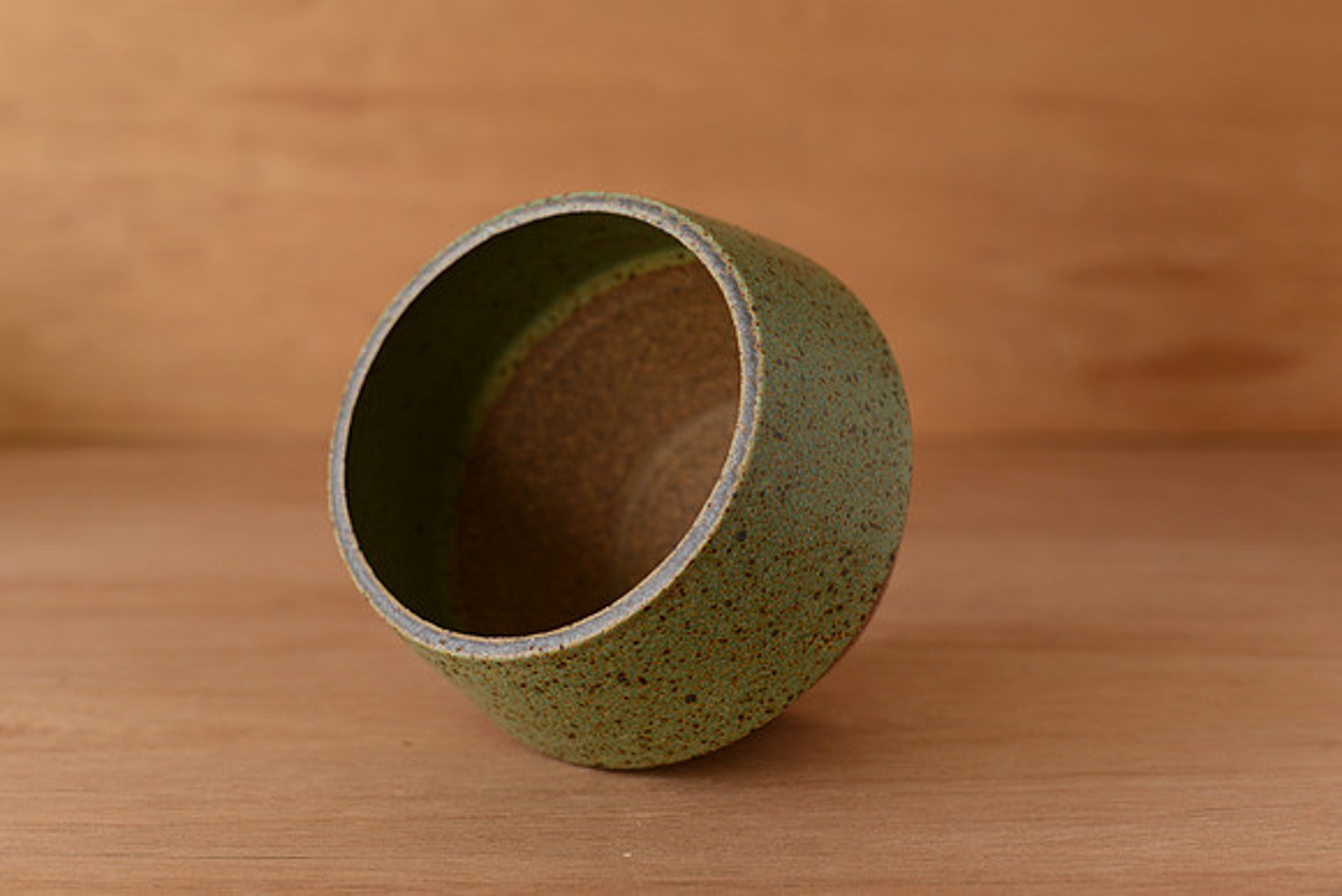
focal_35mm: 50
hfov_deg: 39.6
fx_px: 1864
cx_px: 671
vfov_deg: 27.0
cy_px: 448
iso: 640
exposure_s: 1/100
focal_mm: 50
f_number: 4.5
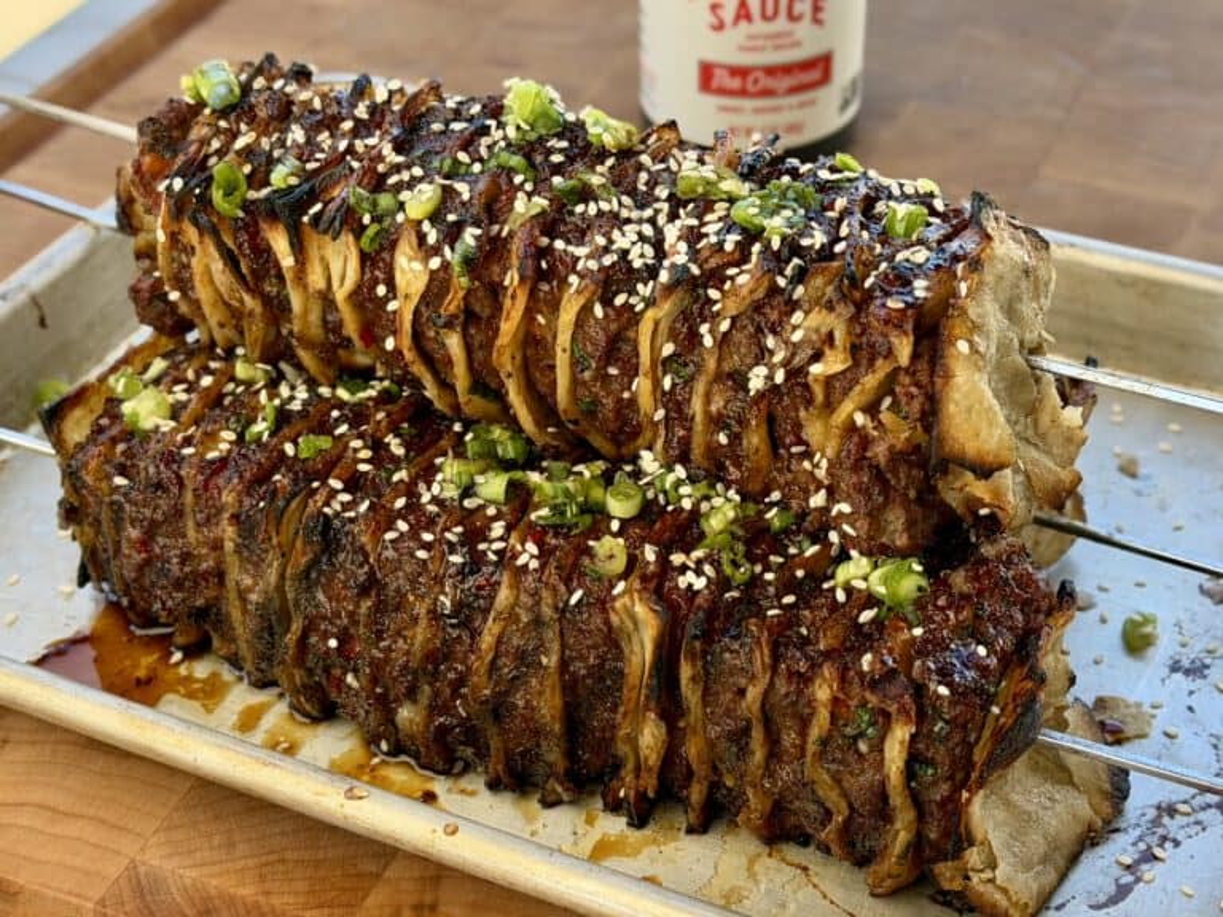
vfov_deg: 30.3
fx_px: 1696
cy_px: 458
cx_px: 612
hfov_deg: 39.7
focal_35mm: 48
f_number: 1.78
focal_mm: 6.76
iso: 64
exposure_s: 1/611
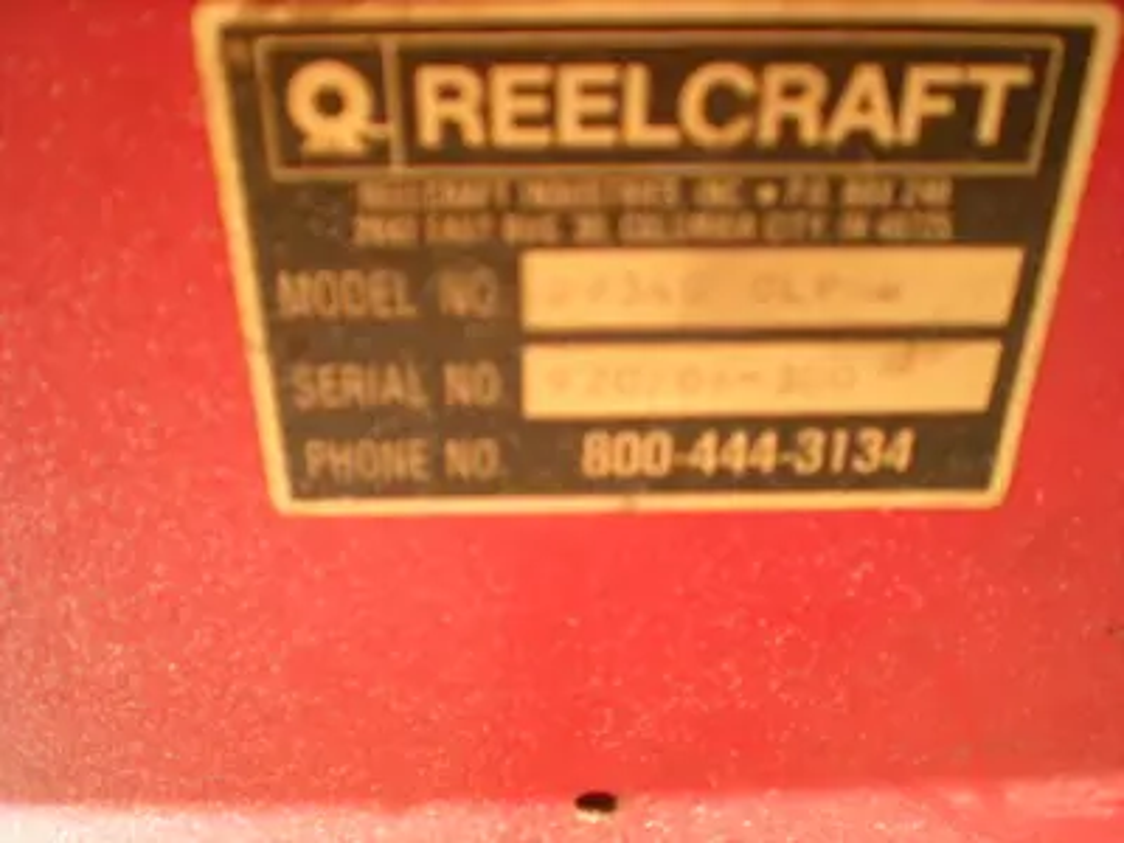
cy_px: 422
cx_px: 562
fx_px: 1234
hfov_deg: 49.0
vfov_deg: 37.7
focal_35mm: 38
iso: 64
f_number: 3.1
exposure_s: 1/124
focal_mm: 6.3
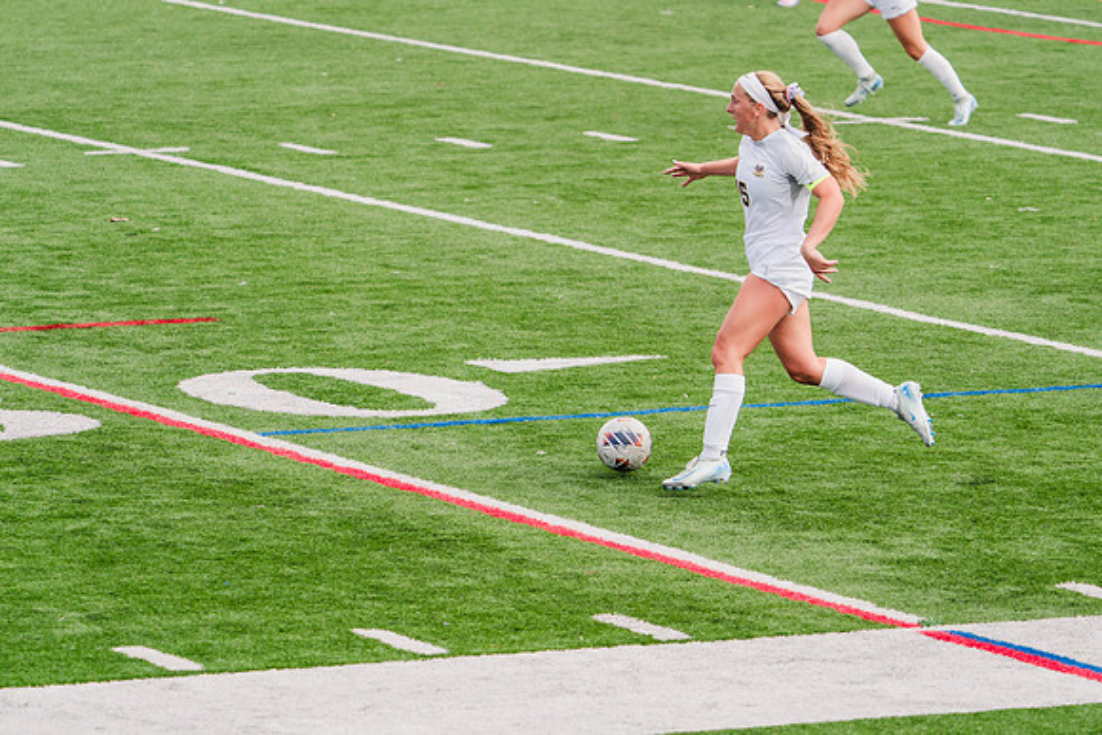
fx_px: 8791
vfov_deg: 4.8
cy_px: 313
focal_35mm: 287
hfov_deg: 7.2
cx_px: 633
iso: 640
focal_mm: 250
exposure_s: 1/1600
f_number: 5.6
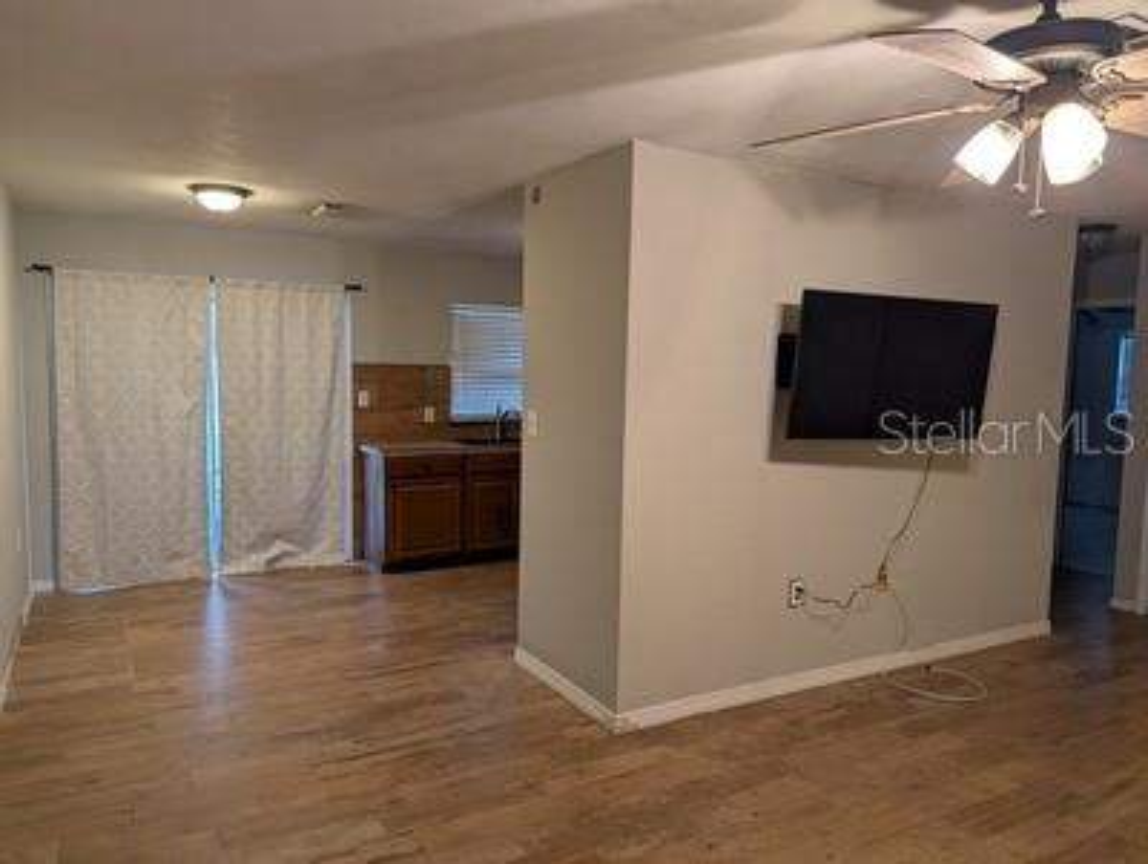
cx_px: 574
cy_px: 432
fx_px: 797
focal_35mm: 24
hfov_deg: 71.5
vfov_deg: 56.9
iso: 156
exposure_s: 1/120
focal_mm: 6.9
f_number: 1.68
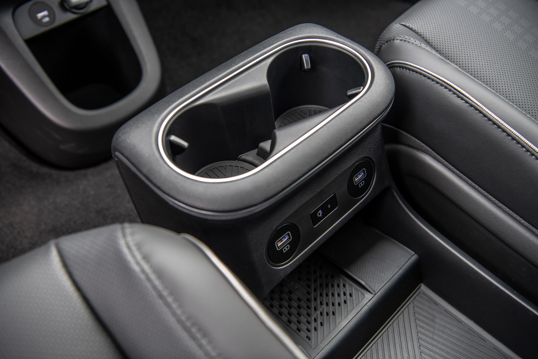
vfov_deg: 37.9
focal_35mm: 35
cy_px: 180
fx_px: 523
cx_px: 269
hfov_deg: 54.4
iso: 400
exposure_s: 1/40
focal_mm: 35
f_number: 4
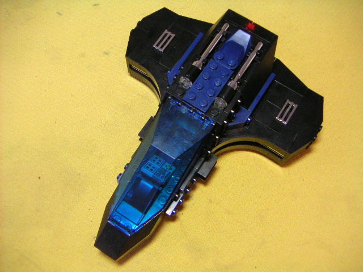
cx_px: 182
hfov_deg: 46.8
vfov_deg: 36.0
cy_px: 136
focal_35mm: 40
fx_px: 419
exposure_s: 1/45
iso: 400
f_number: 2.9
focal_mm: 5.3
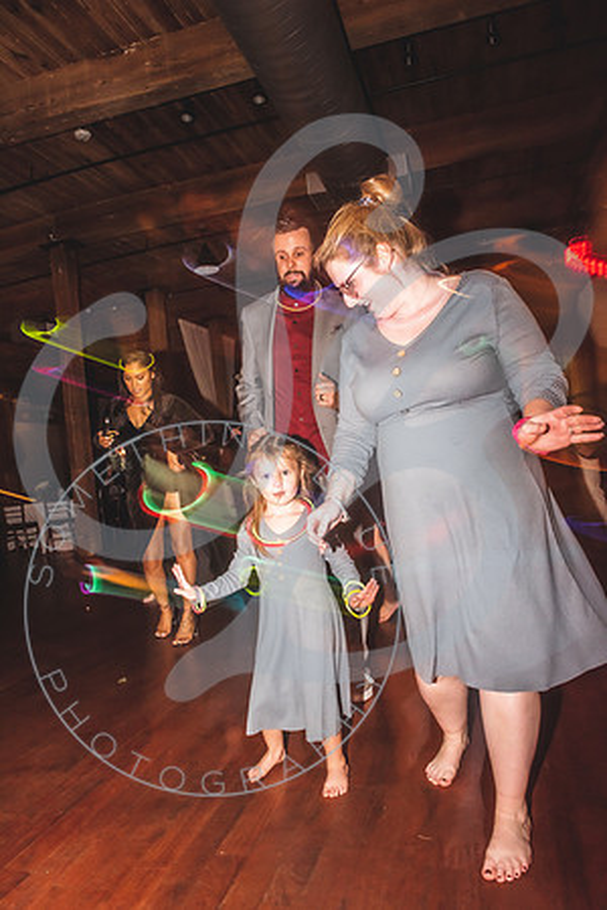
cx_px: 304
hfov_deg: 53.1
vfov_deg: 73.7
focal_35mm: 24
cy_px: 455
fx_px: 607
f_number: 11
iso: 1000
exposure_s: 1/6
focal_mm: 24
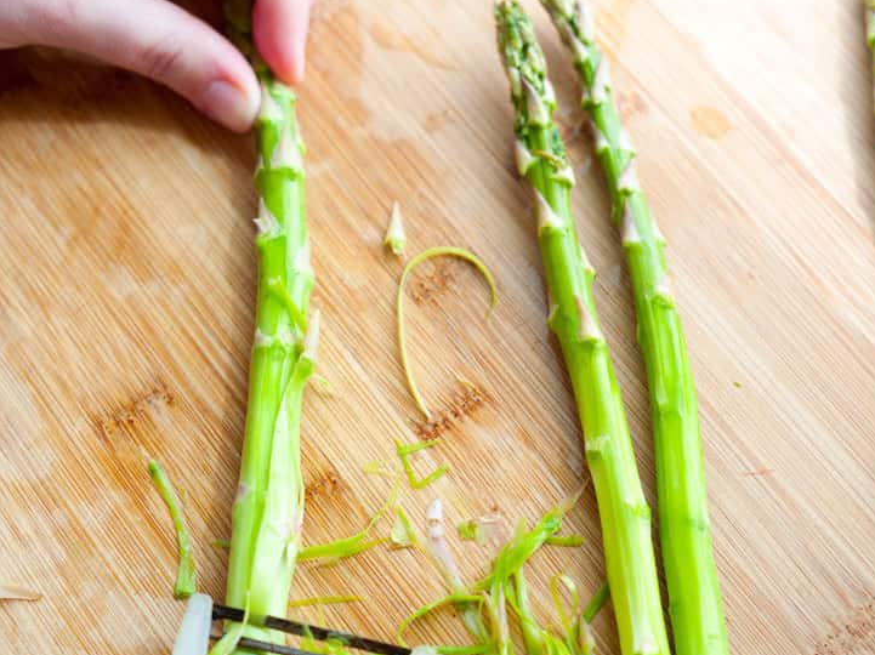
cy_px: 478
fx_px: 2021
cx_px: 475
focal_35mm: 80
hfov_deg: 24.4
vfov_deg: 18.3
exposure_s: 1/80
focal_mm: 50
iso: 500
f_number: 4
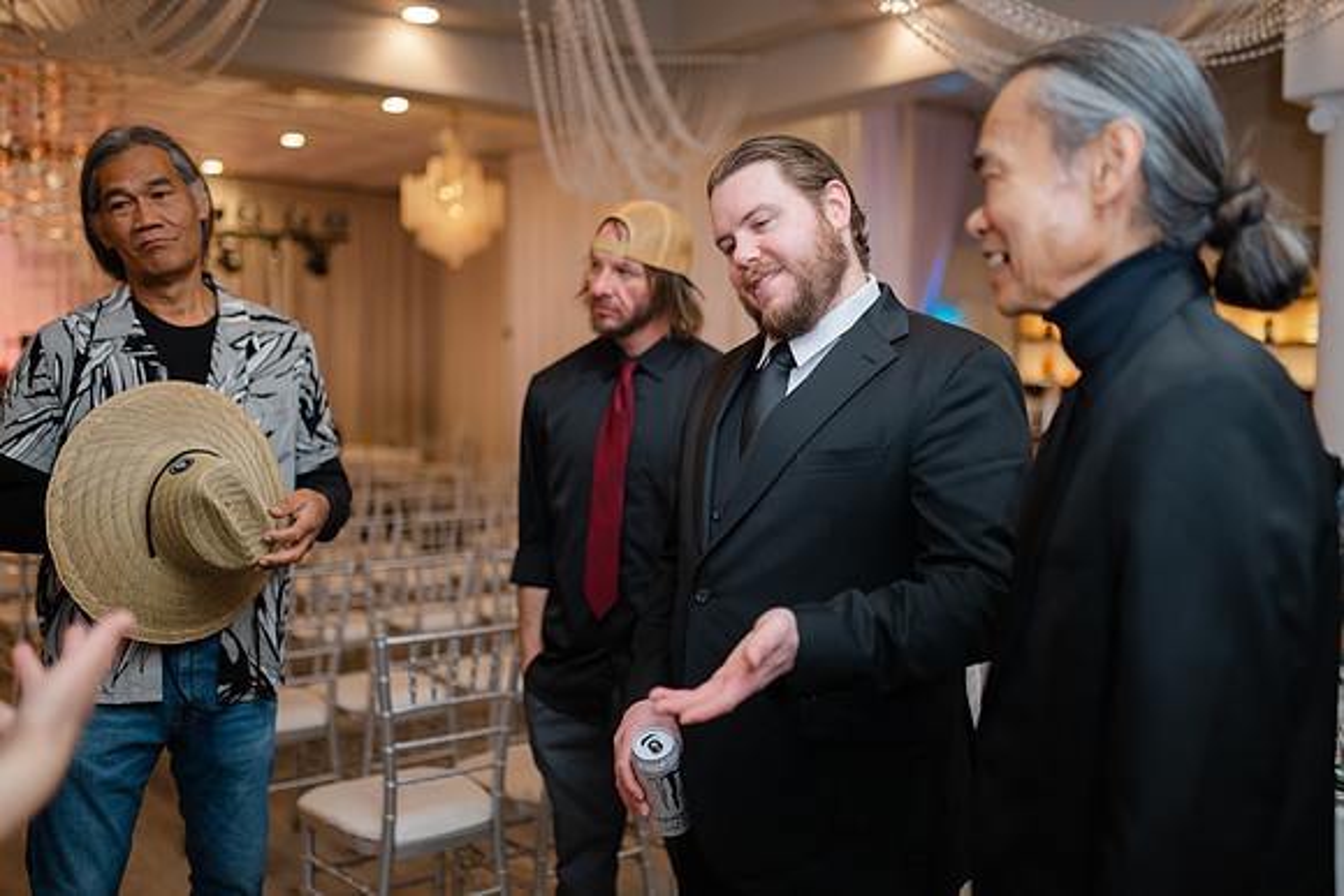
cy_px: 448
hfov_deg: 54.4
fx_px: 1307
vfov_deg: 37.9
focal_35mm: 35
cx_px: 672
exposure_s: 1/160
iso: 400
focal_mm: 35
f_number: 1.4
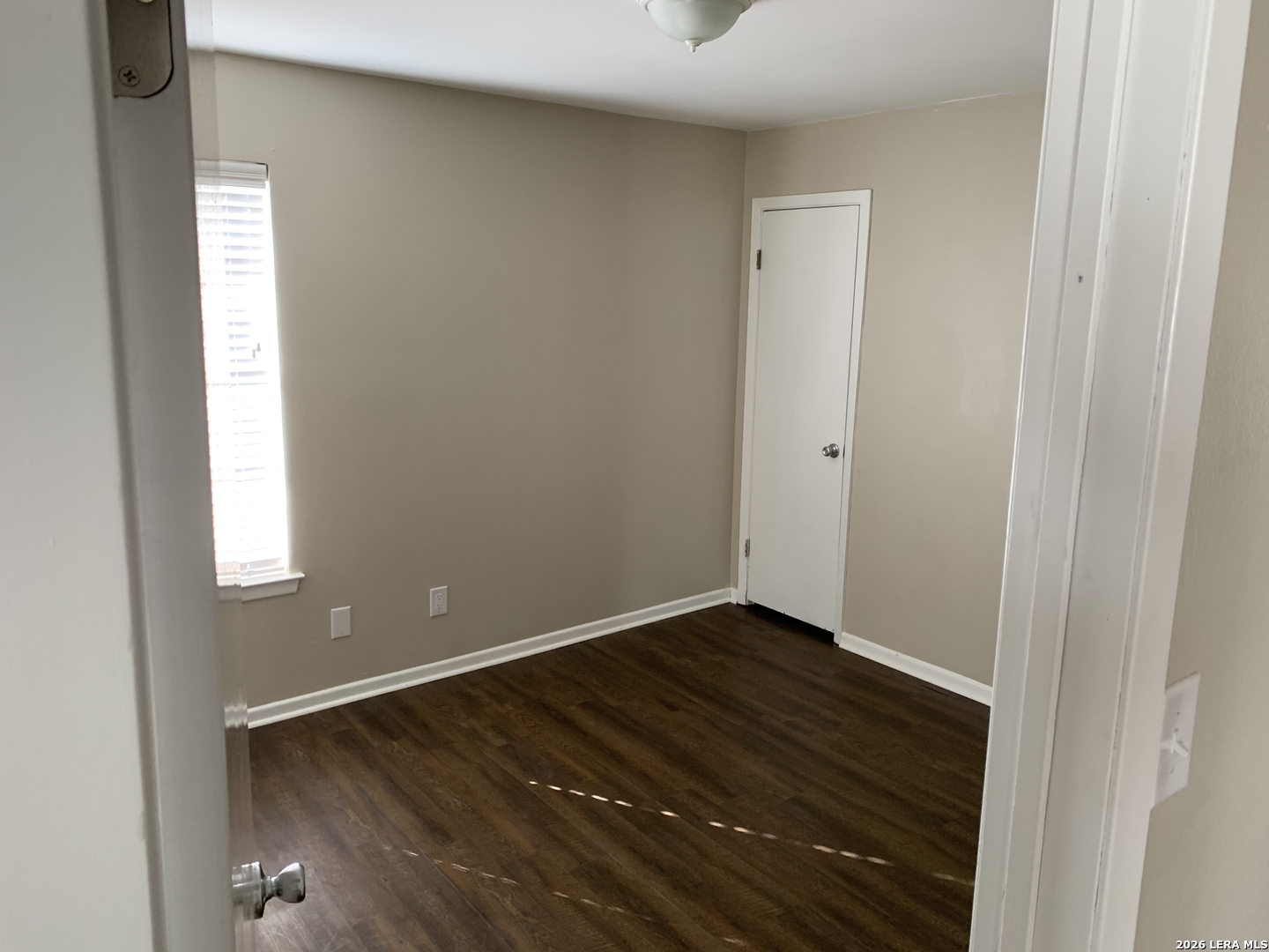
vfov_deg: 53.1
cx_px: 634
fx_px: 953
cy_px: 476
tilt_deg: -9.9
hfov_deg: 67.3
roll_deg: -0.8
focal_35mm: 26
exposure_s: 1/60
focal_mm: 4.25
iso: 100
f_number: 1.8
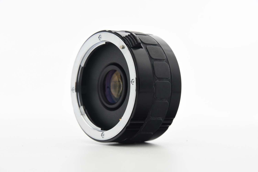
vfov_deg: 11.4
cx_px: 129
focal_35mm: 120
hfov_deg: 17.1
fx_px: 860
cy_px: 86
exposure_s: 1/160
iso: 1000
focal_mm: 80
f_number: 8
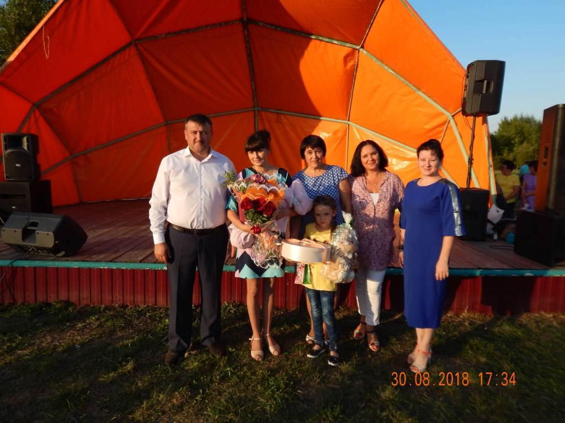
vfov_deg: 58.9
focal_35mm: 23
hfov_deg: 73.9
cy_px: 212
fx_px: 375
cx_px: 282
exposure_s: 1/1000
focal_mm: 4
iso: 125
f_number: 3
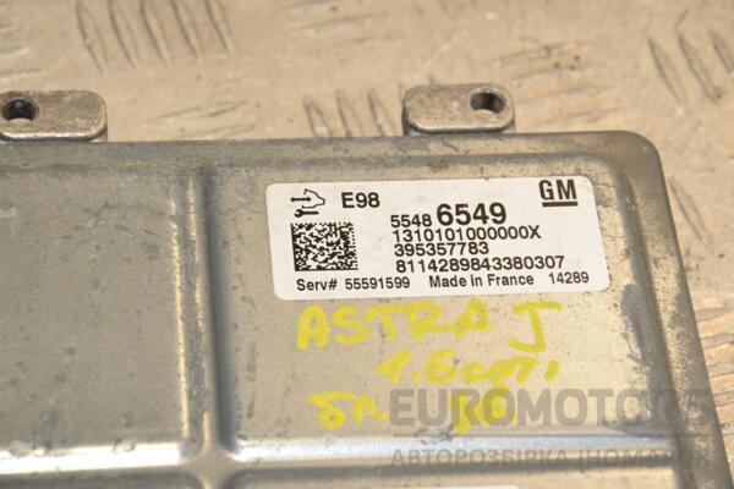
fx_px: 3211
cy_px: 244
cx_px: 367
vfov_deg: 8.7
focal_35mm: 158
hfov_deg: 13.0
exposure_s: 1/200
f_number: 10
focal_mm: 105
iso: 800
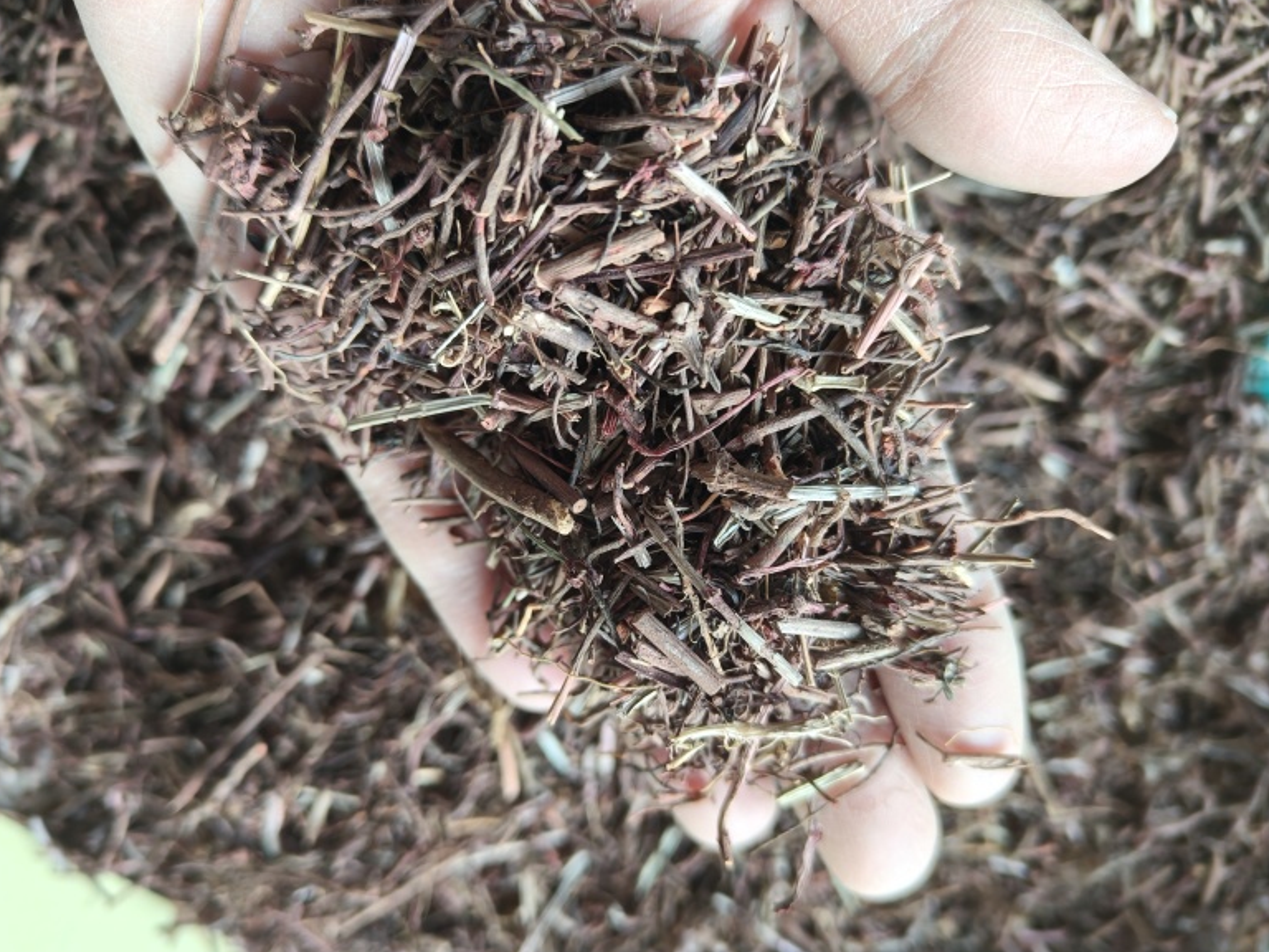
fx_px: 916
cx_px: 616
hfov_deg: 69.4
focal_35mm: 25
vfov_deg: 54.9
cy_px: 488
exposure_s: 1/88.7
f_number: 1.8
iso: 160
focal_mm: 5.59
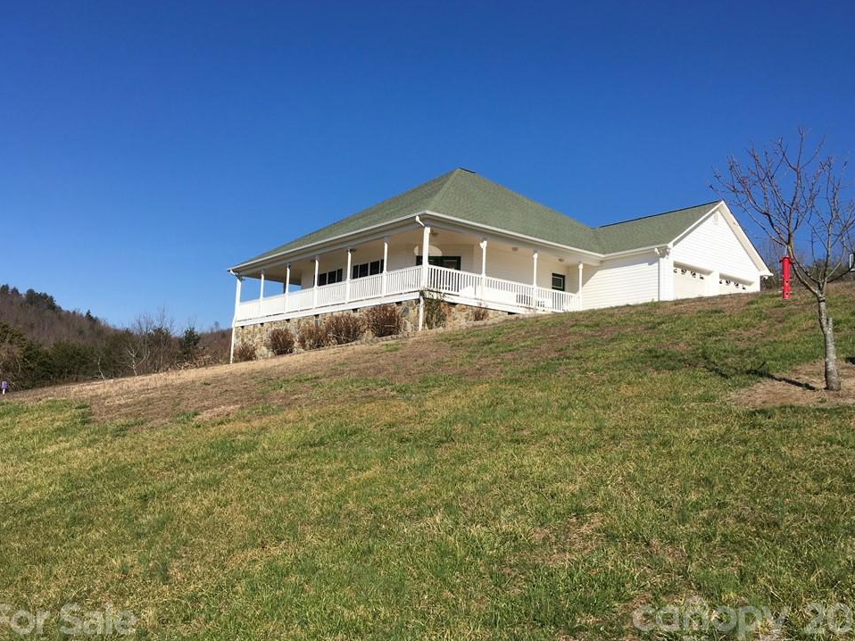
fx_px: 765
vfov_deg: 45.4
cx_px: 441
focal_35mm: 31
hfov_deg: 58.4
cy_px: 320
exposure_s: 1/2198
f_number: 2.2
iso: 25
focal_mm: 4.15
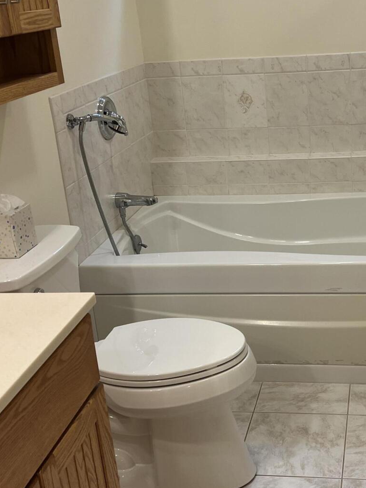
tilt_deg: -20.2
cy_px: 222
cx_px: 281
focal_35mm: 51
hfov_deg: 28.1
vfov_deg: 37.5
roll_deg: +2.4
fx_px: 719
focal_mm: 5.7
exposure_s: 1/120
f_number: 1.5
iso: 100
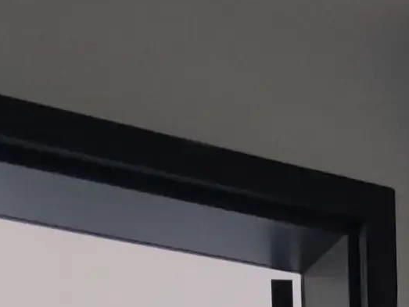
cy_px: 766
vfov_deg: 12.1
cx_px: 491
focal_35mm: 94
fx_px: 1111
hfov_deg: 19.6
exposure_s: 1/120
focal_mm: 1.65
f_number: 2.2
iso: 65
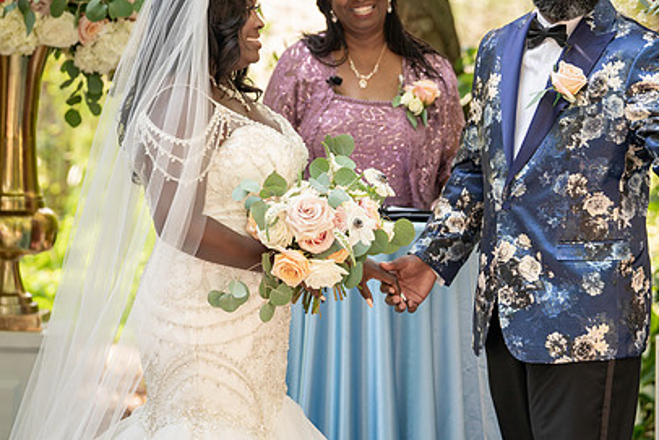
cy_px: 140
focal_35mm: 188
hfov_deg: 10.9
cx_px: 417
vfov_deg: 7.3
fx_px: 3442
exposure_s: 1/200
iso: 400
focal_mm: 128
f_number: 4
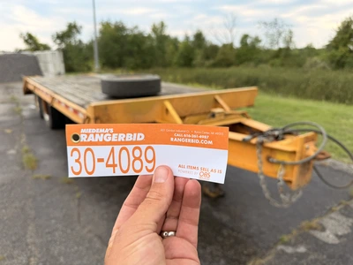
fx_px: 245
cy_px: 132
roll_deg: -1.2
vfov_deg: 56.8
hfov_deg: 71.6
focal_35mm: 24
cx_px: 176
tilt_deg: -14.6
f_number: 1.78
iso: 80
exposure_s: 1/1314
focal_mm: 6.76
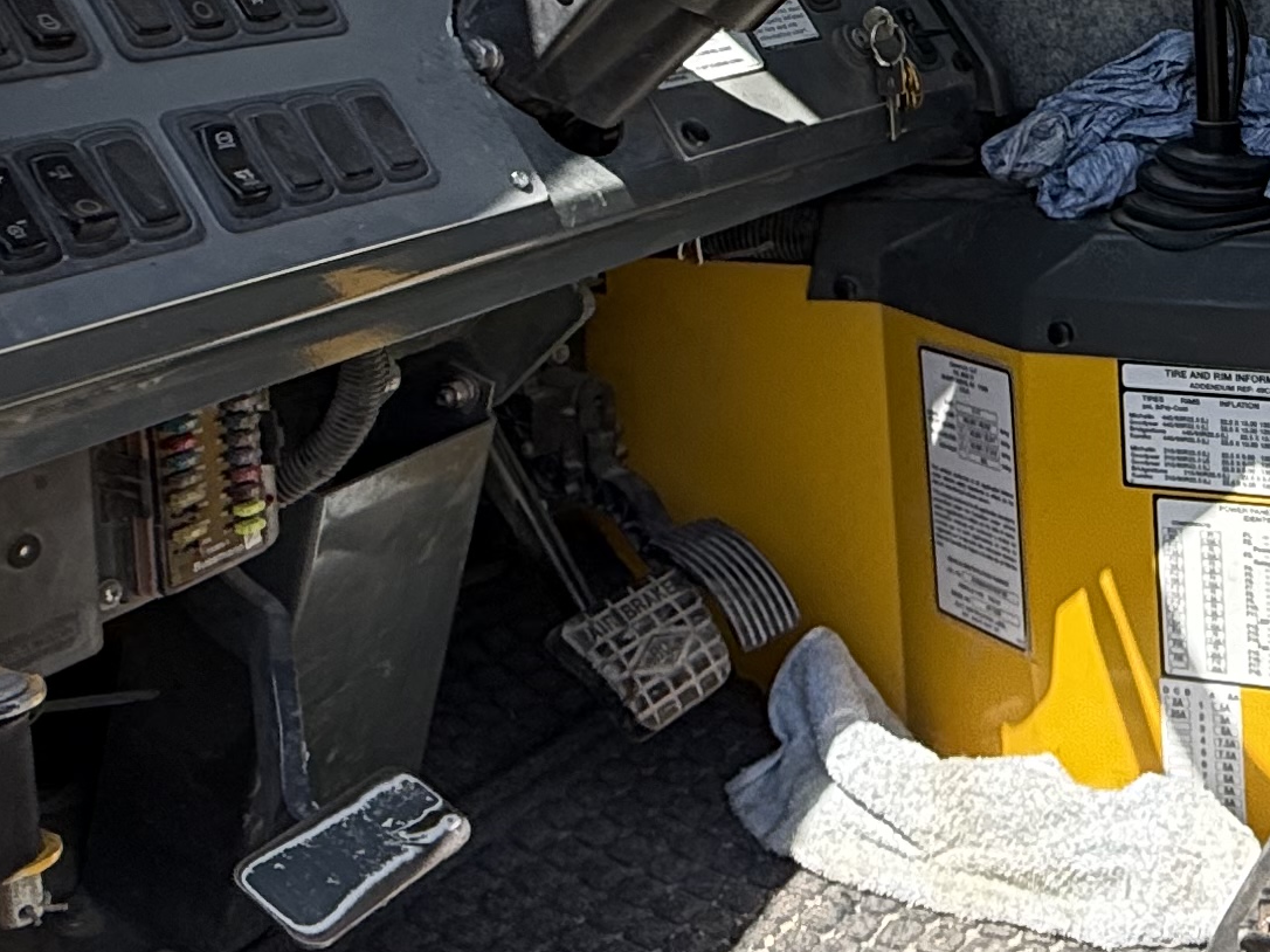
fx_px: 1907
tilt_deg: -3.8
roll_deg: +1.0
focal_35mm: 52
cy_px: -13
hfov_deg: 32.9
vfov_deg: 26.4
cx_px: 1346
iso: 64
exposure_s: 1/955
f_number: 2.2
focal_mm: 2.22
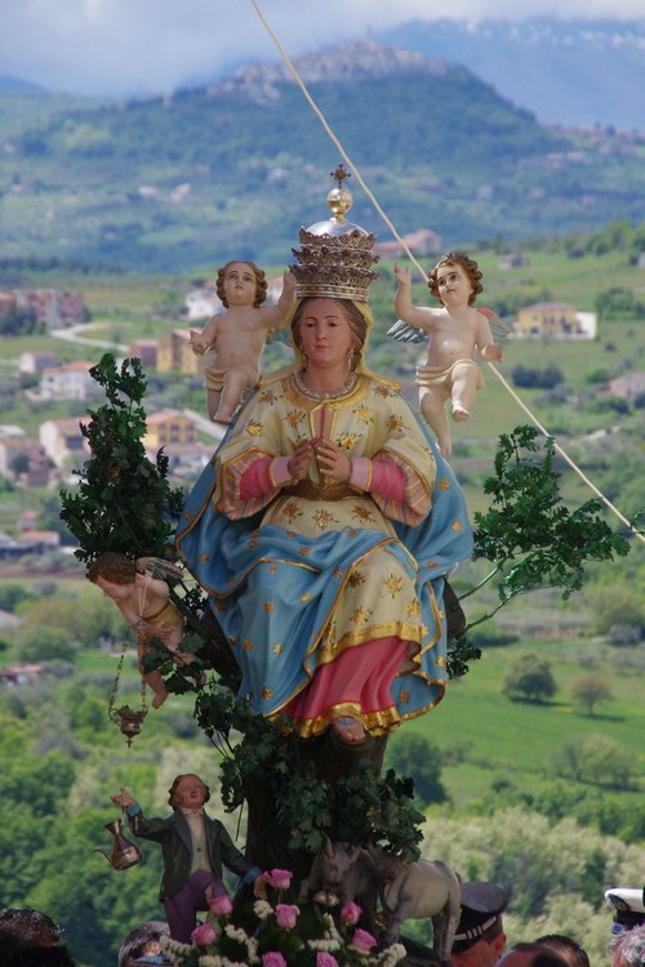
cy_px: 484
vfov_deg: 7.6
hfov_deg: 5.1
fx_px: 7256
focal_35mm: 270
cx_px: 322
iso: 320
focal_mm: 180
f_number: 10
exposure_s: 1/250
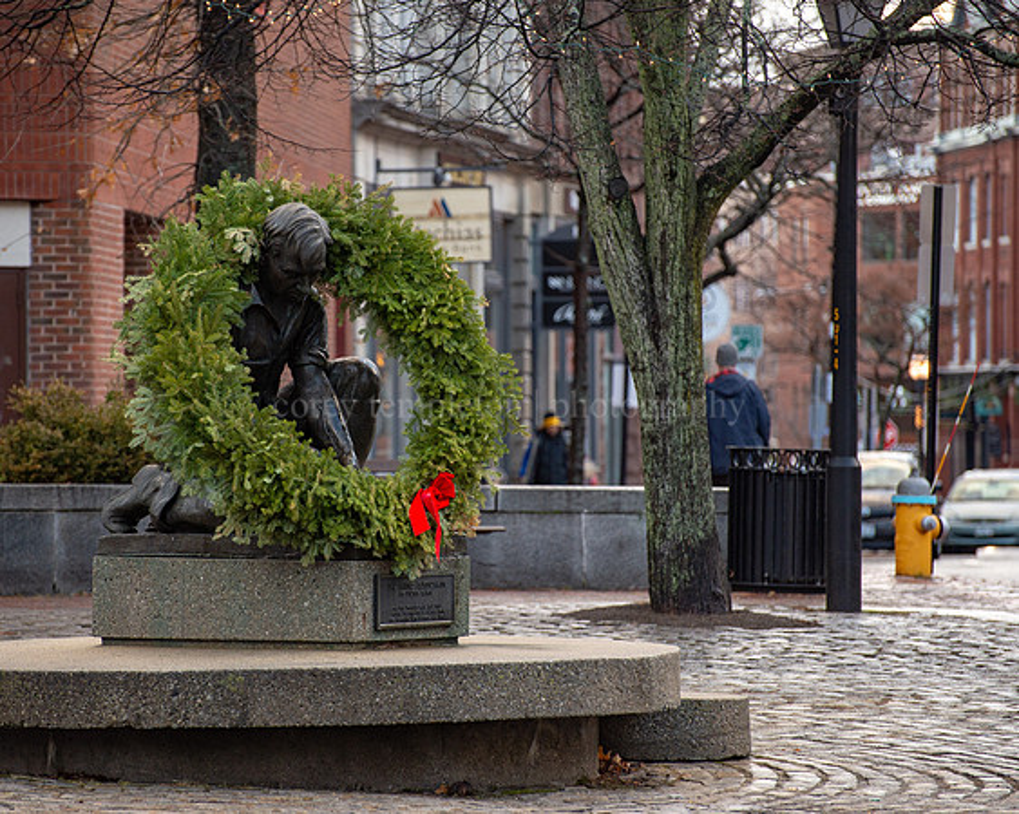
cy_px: 391
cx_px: 443
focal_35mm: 230
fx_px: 6919
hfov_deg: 8.4
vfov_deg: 6.7
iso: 500
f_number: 5.3
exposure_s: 1/160
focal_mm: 195
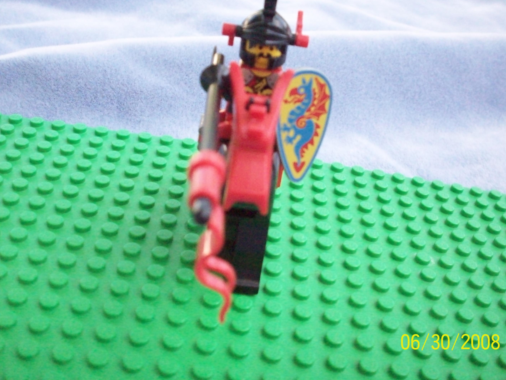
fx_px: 585
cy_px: 176
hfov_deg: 46.8
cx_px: 266
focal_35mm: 40
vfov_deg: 35.9
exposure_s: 1/863
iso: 800
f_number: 2.8
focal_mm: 6.2
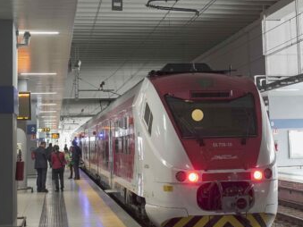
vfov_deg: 18.6
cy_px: 62
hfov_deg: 24.7
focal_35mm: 79
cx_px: 171
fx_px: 691
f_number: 3.2
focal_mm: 40
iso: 1600
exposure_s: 1/100
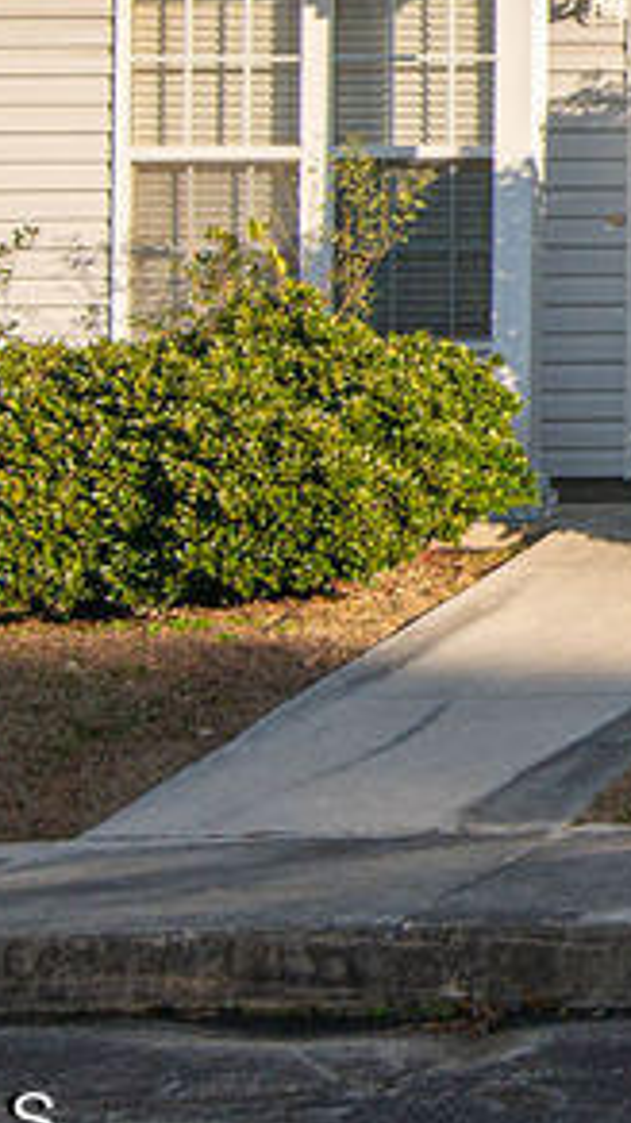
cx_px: 1674
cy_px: 65
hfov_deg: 9.1
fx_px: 3425
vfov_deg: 18.3
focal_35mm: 115
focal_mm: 28
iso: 320
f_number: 7.1
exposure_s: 1/2000
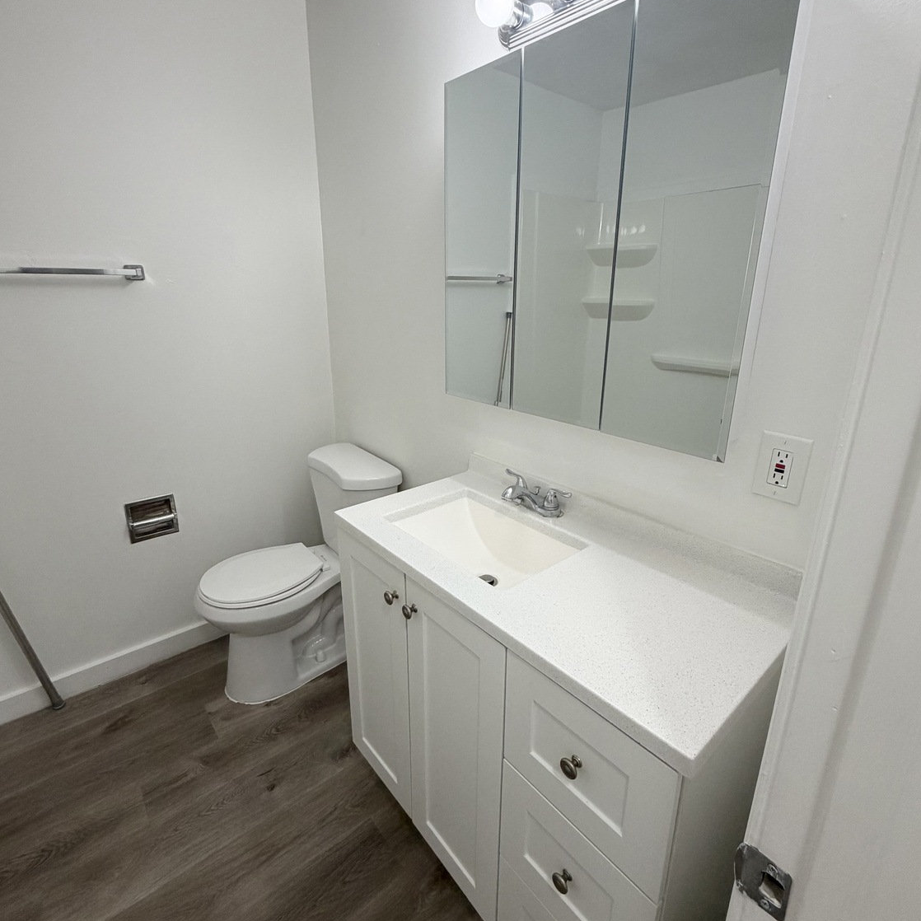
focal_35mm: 17
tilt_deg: -16.9
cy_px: 442
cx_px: 461
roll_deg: +0.3
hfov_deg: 84.0
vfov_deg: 83.9
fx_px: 512
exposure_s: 1/120
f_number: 2.2
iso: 200
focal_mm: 2.22
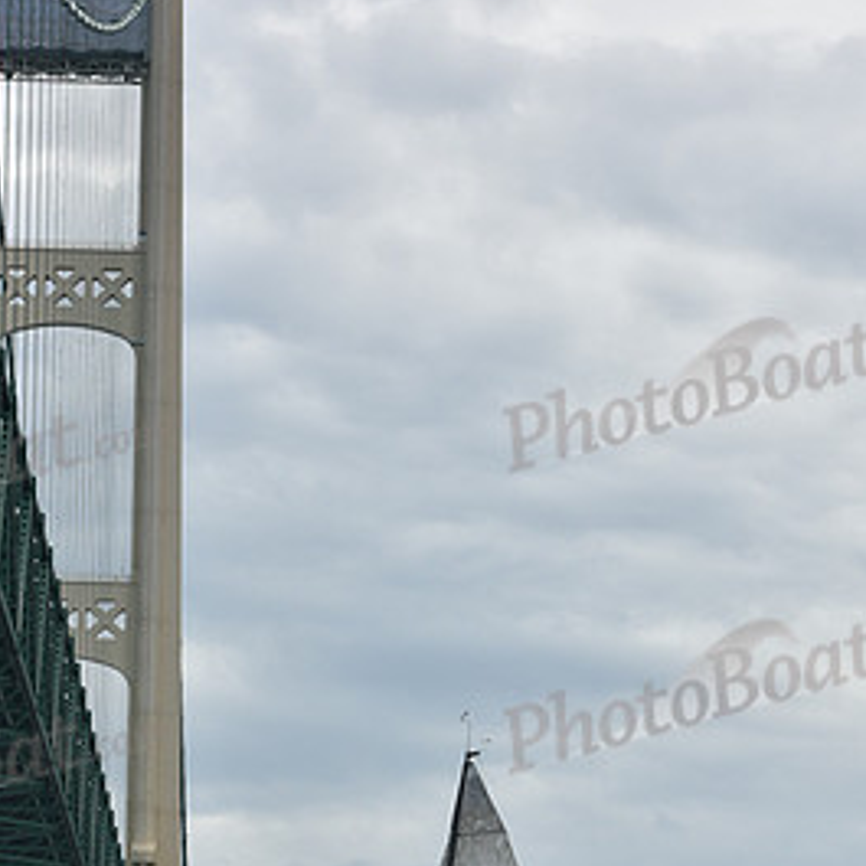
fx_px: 5265
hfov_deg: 9.4
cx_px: 335
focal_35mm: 186
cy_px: 905
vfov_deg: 9.3
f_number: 11
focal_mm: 100
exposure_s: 1/800
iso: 250
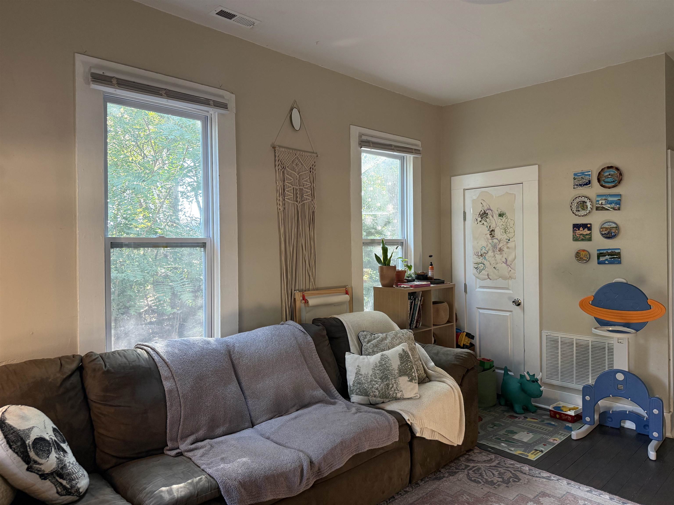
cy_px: 252
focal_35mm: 24
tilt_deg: -0.3
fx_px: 467
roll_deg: +0.6
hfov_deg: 71.6
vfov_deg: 56.8
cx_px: 337
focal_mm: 6.76
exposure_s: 1/66
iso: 200
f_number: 1.78
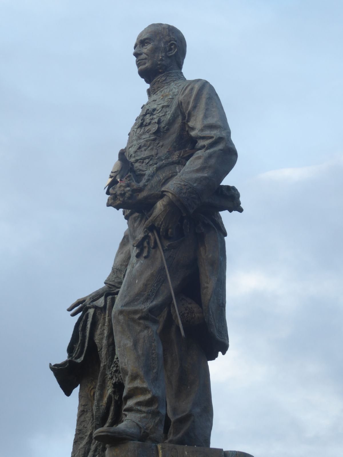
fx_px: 2642
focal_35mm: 200
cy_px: 228
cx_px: 172
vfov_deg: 9.9
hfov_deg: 7.4
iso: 100
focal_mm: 35.8
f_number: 5.6
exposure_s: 1/80
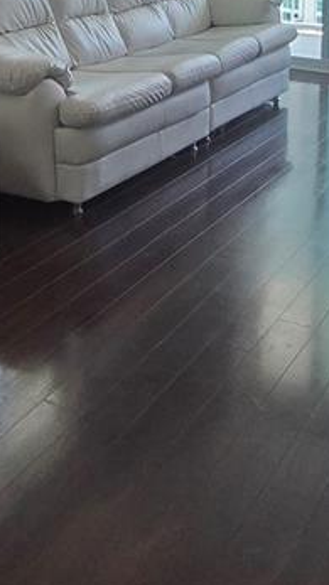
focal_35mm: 49
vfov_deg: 36.5
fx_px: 760
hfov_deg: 24.4
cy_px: -39
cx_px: 165
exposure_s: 1/359
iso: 200
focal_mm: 2.2
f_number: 2.2
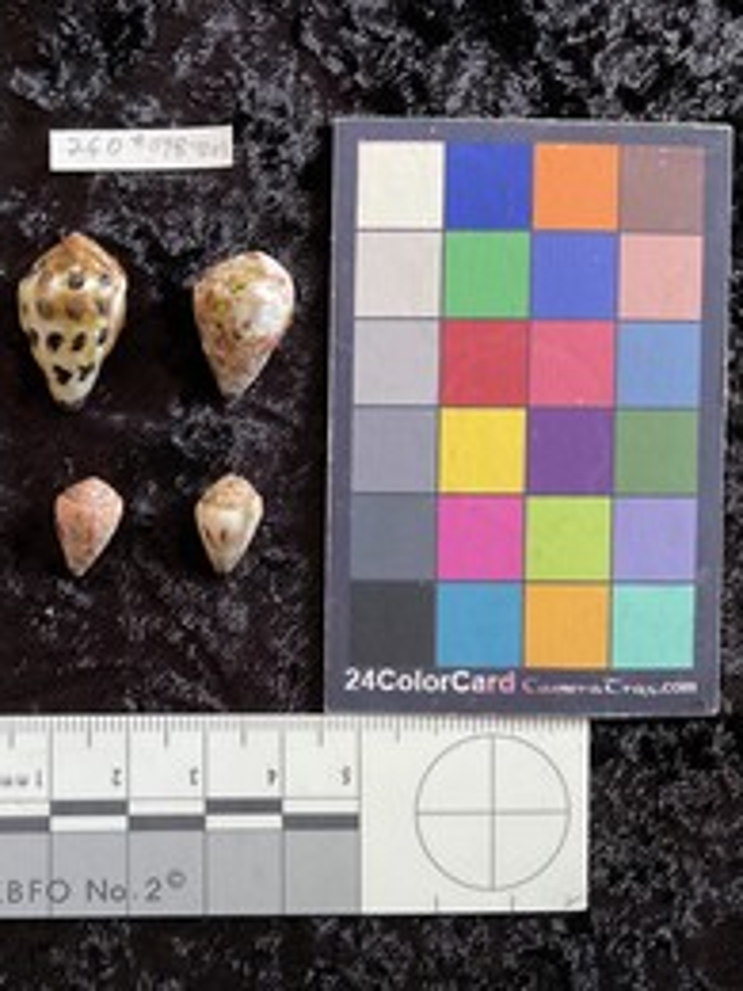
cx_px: 168
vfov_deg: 47.9
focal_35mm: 39
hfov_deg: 35.8
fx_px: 1116
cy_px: 494
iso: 200
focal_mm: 3
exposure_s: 1/60
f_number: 1.8
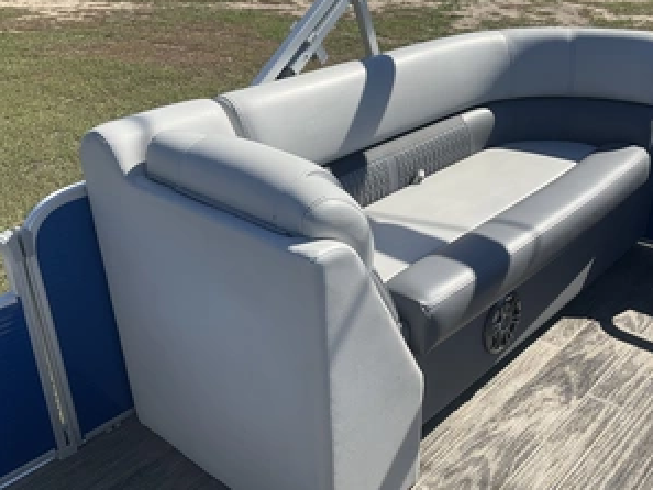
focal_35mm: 39
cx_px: 385
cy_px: 261
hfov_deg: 47.6
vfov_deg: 36.8
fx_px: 736
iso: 25
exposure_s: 1/1730
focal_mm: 3
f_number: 1.8
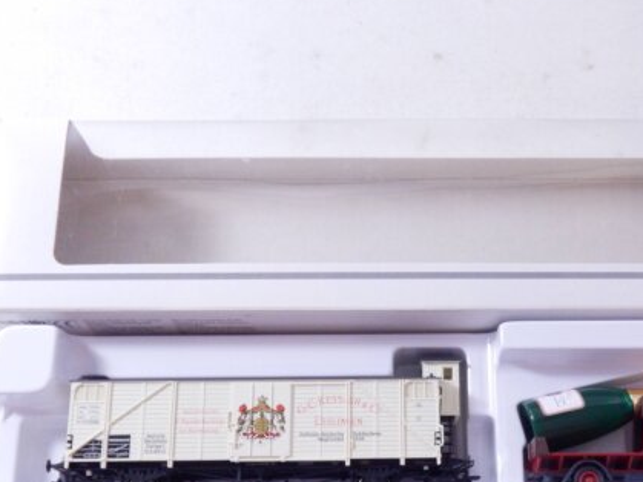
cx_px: 405
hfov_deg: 36.0
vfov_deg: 27.3
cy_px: 322
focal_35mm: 53
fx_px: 984
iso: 500
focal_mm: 6.6
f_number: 3.6
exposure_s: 1/160
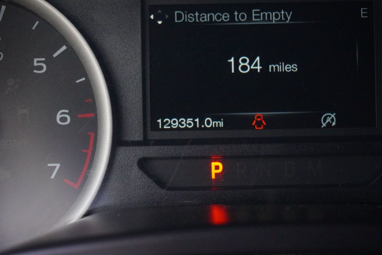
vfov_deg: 18.2
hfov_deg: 27.0
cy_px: 128
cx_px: 191
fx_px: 796
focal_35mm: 75
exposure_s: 1/800
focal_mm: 50
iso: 8000
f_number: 5.6
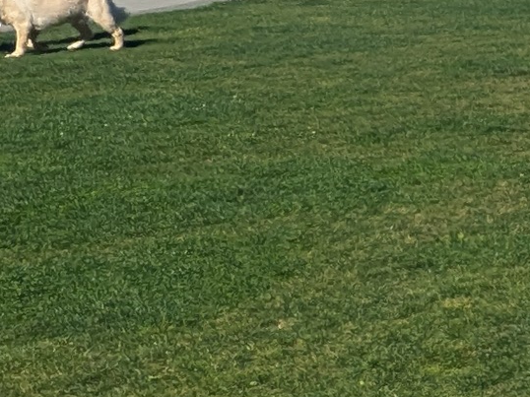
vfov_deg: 12.1
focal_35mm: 120
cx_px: 1228
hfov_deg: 13.0
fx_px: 1836
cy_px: -57
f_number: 2.2
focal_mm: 2.22
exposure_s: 1/1185
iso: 38
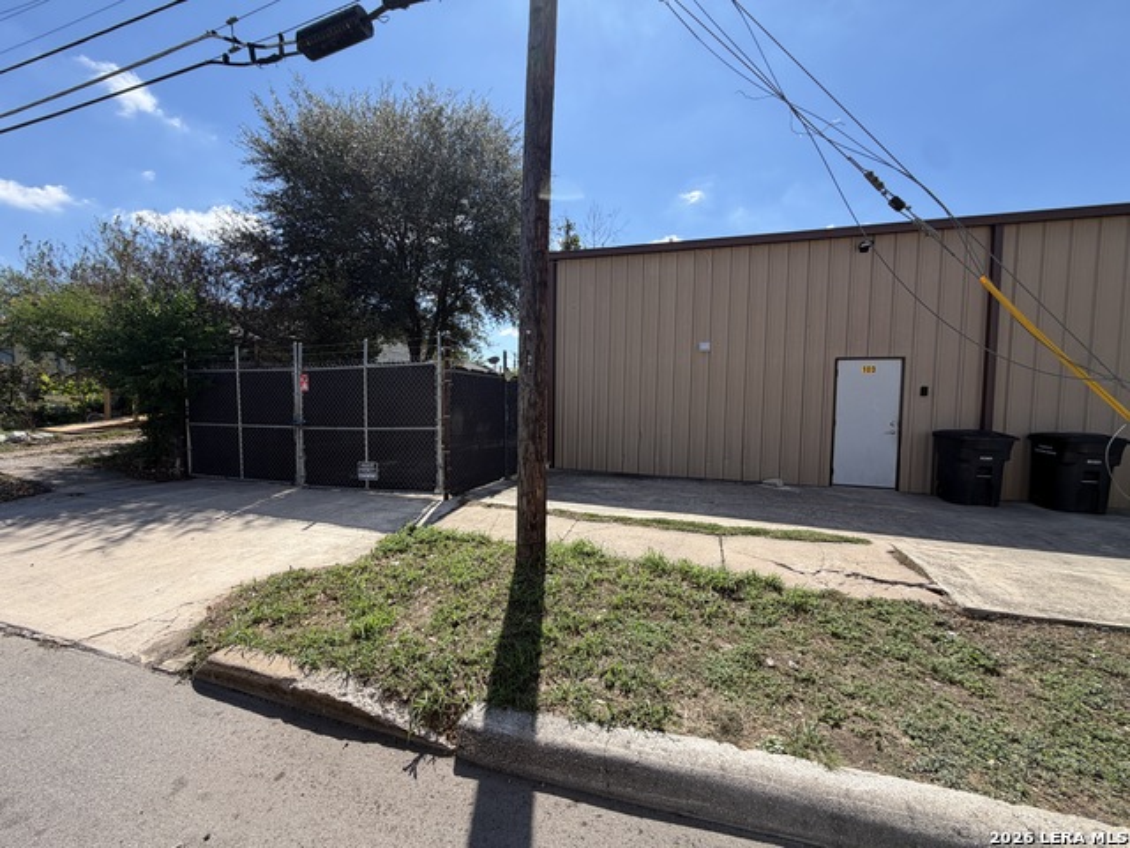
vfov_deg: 85.7
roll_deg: -1.4
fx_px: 457
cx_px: 565
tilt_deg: -2.8
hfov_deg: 102.1
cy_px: 424
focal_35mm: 14
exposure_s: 1/770
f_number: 2.2
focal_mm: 2.22
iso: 25
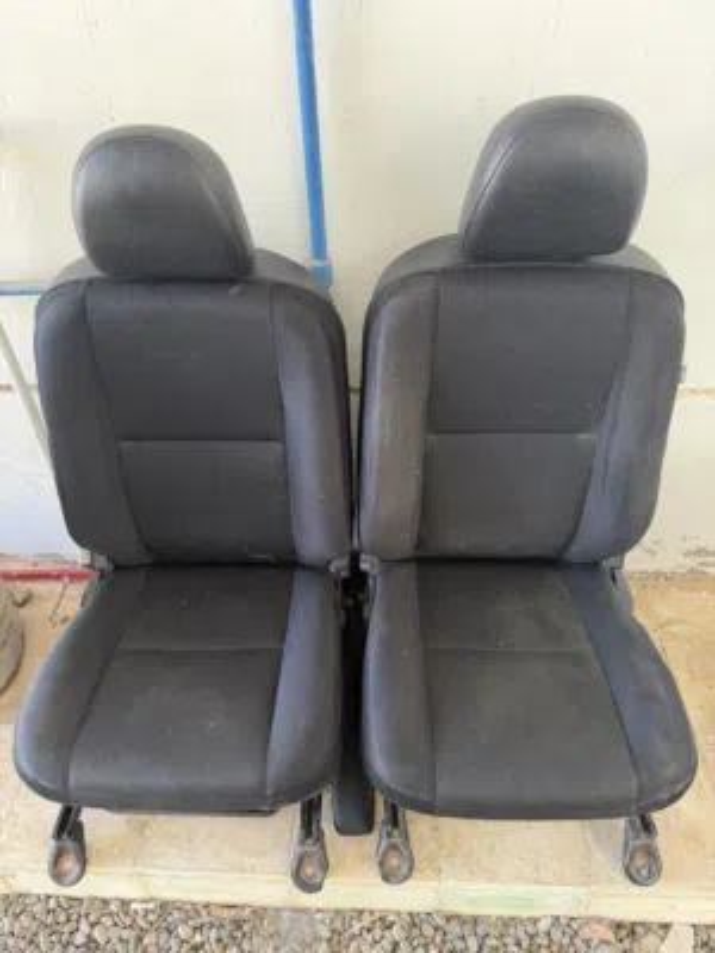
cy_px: 476
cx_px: 358
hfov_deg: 56.8
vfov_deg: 71.6
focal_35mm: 24
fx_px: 661
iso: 200
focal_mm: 6.76
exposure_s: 1/121
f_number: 1.78
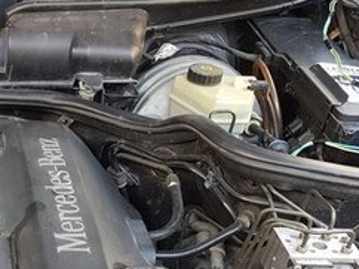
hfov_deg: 24.9
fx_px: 736
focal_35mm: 71
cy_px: 299
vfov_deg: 19.7
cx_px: -67
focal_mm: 4.2
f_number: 1.7
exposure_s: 1/50
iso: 64
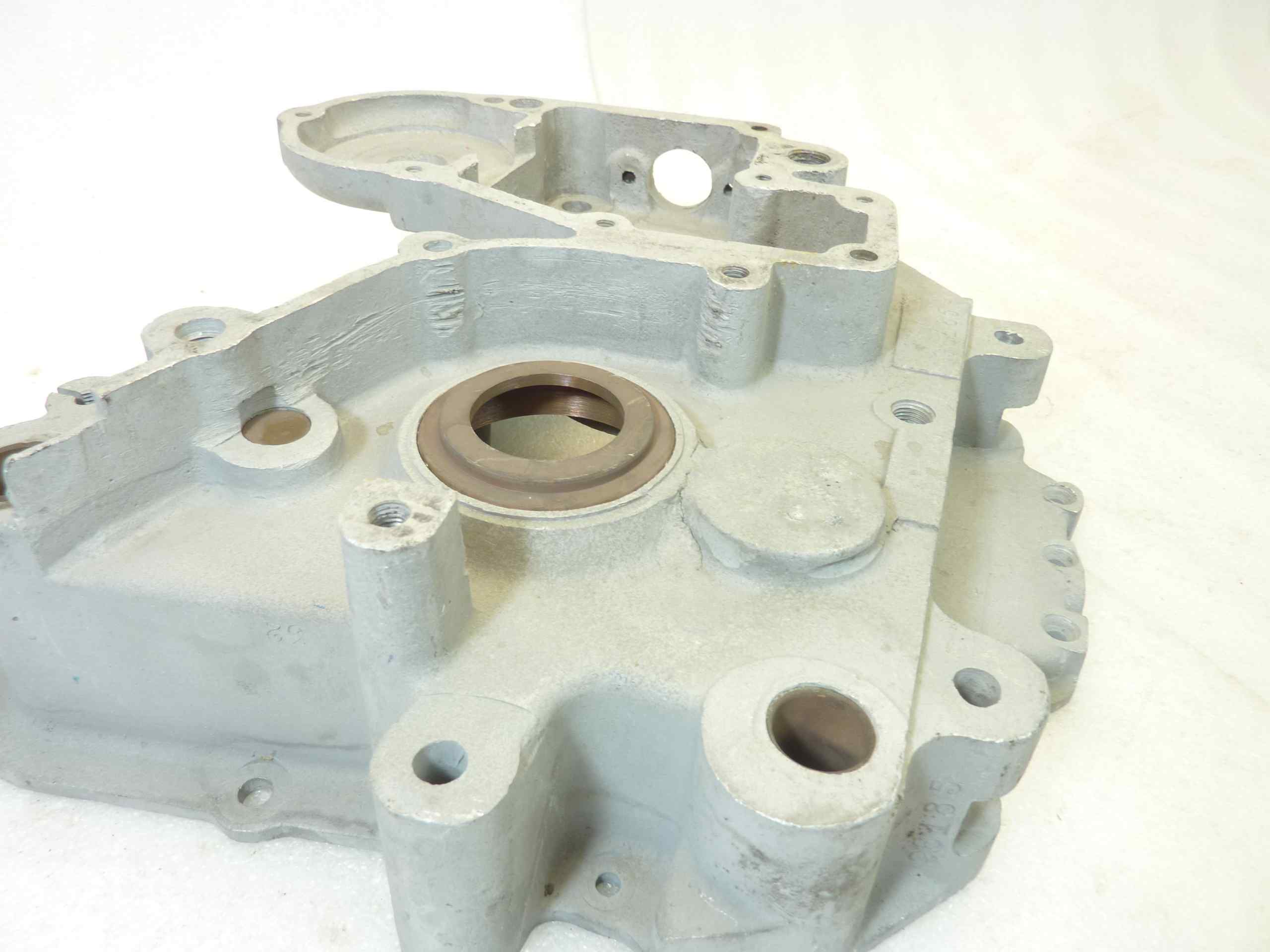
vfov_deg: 54.9
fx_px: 917
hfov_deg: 69.4
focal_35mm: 25
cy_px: 476
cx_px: 635
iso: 80
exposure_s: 1/15
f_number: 3.3
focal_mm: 4.1
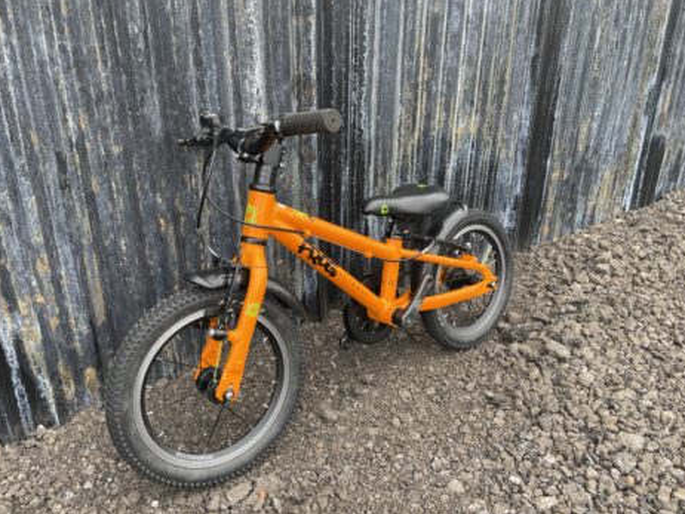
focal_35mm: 27
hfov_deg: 65.3
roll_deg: -1.0
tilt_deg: -21.3
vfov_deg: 51.4
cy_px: 252
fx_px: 535
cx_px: 340
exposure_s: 1/278
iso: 32
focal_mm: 4.2
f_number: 1.6
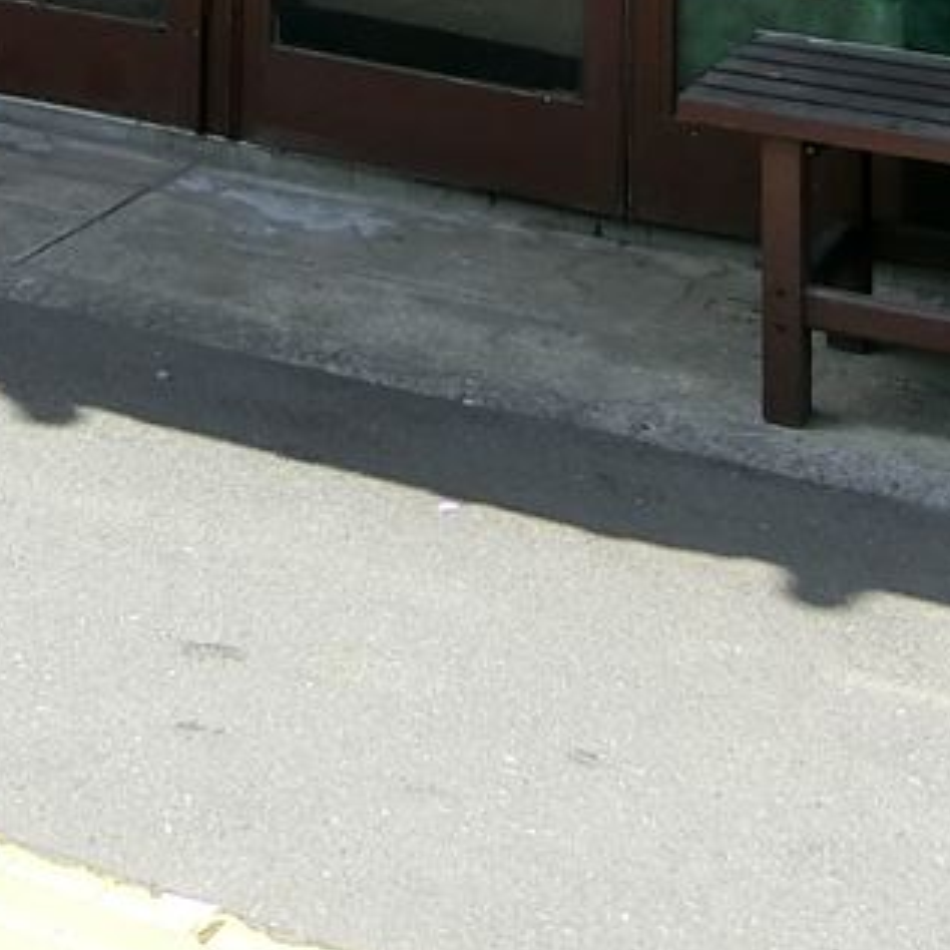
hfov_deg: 18.0
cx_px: 6
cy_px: -827
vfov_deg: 15.5
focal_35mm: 94
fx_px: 2919
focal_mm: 4.6
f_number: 2.8
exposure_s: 1/400
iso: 80
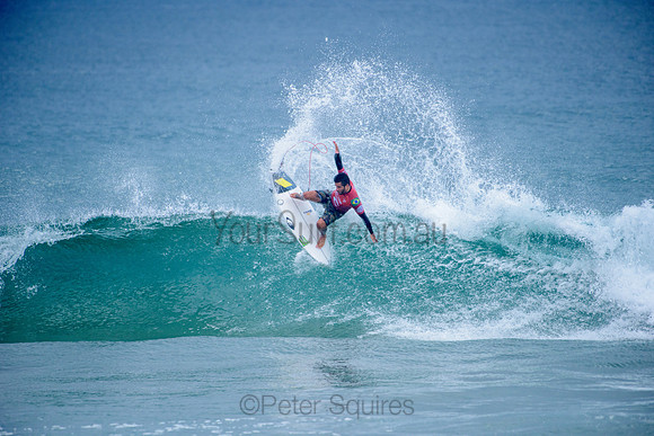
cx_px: 327
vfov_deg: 2.8
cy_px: 218
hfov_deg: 4.1
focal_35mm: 500
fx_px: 9085
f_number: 5.6
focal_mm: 500
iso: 450
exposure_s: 1/2000
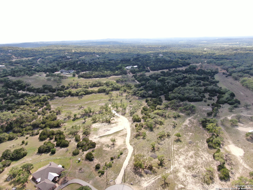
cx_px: 126
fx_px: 175
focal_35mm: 24
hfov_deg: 71.6
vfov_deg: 56.8
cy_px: 95
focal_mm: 4.39
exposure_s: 1/30
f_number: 2.8
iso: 120
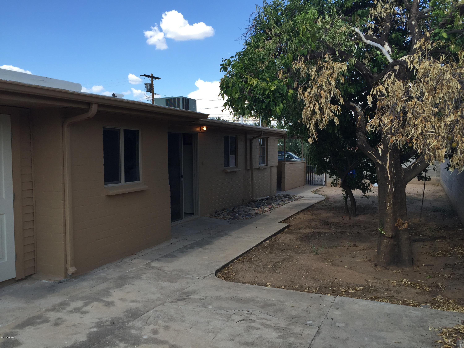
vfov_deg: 48.2
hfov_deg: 61.7
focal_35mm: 29
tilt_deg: -3.1
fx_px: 389
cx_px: 232
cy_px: 174
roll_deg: +0.8
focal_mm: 4.15
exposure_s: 1/879
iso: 32
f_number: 2.2
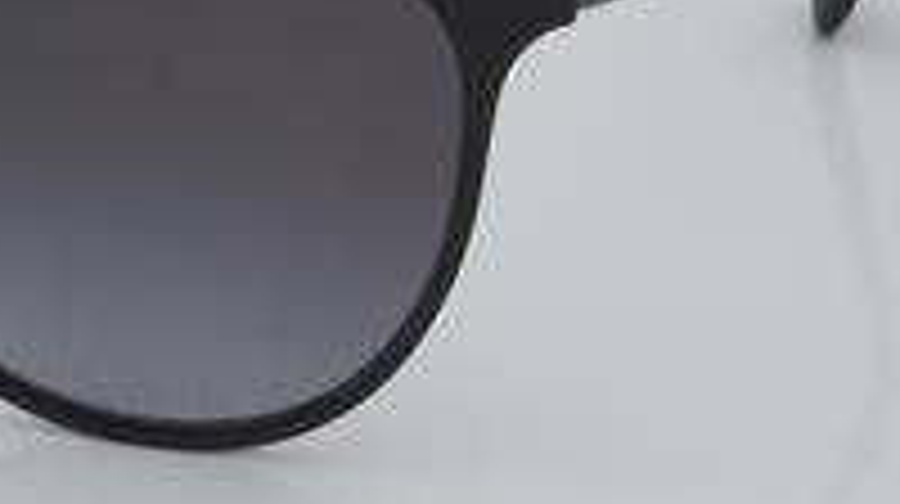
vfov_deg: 7.0
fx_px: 4125
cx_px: 36
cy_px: 76
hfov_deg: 12.3
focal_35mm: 173
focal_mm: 55
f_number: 32
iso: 100
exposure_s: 1/4
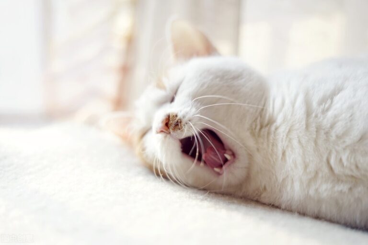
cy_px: 122
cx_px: 184
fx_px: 511
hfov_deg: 39.6
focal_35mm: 50
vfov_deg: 27.0
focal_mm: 50
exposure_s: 1/160
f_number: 2
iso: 250
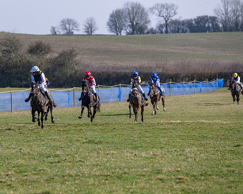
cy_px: 99
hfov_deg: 7.5
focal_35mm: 258
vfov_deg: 6.0
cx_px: 76
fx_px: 1856
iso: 200
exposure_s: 1/1250
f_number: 5
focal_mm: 200
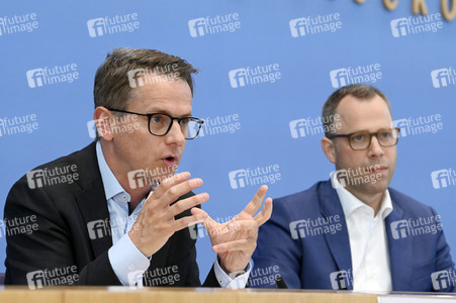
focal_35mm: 102
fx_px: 1291
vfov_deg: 13.4
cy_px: 152
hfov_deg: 20.0
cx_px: 228
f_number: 5.6
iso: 3200
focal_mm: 102
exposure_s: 1/640
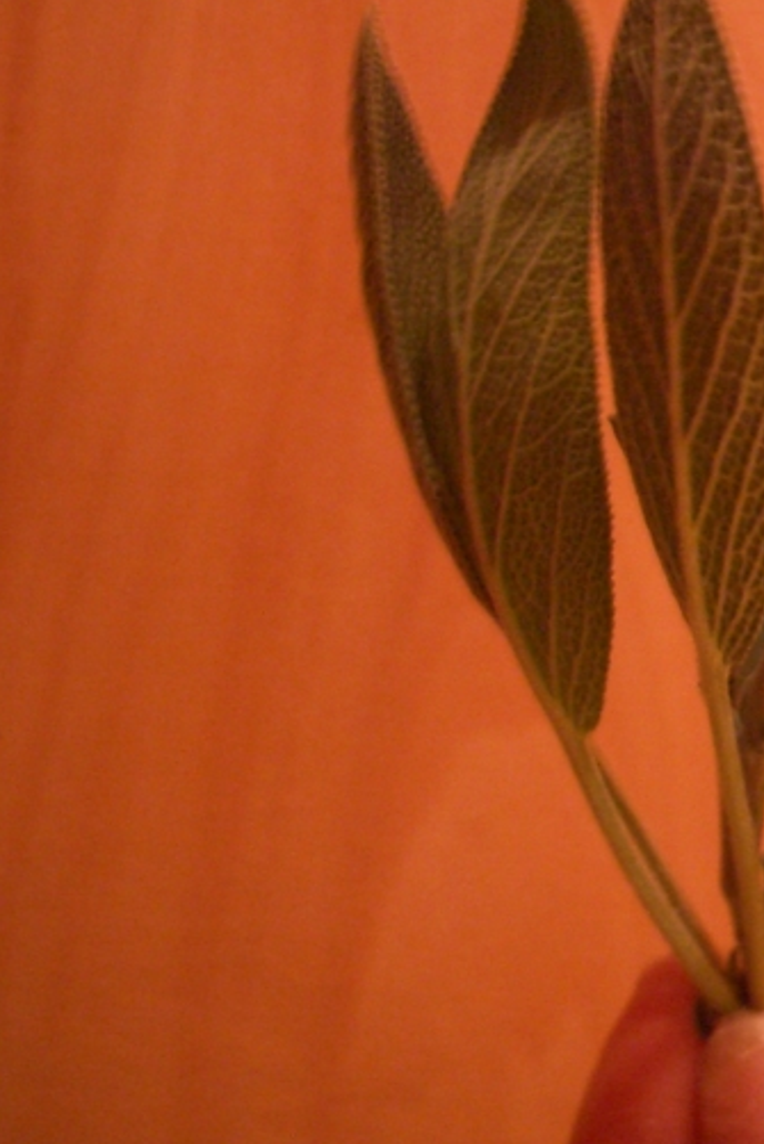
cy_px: 536
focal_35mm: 58
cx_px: 755
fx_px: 1845
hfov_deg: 22.5
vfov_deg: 34.5
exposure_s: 1/8
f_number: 2.6
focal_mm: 5.8
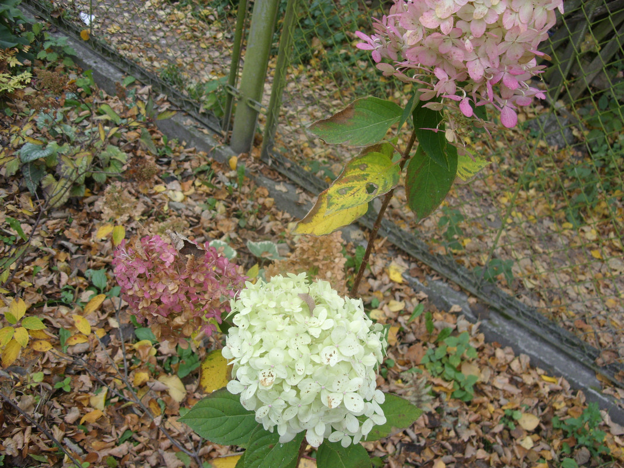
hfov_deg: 49.0
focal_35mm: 38
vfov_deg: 37.7
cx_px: 312
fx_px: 685
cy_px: 234
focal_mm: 6.3
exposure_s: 1/135
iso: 50
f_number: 2.8
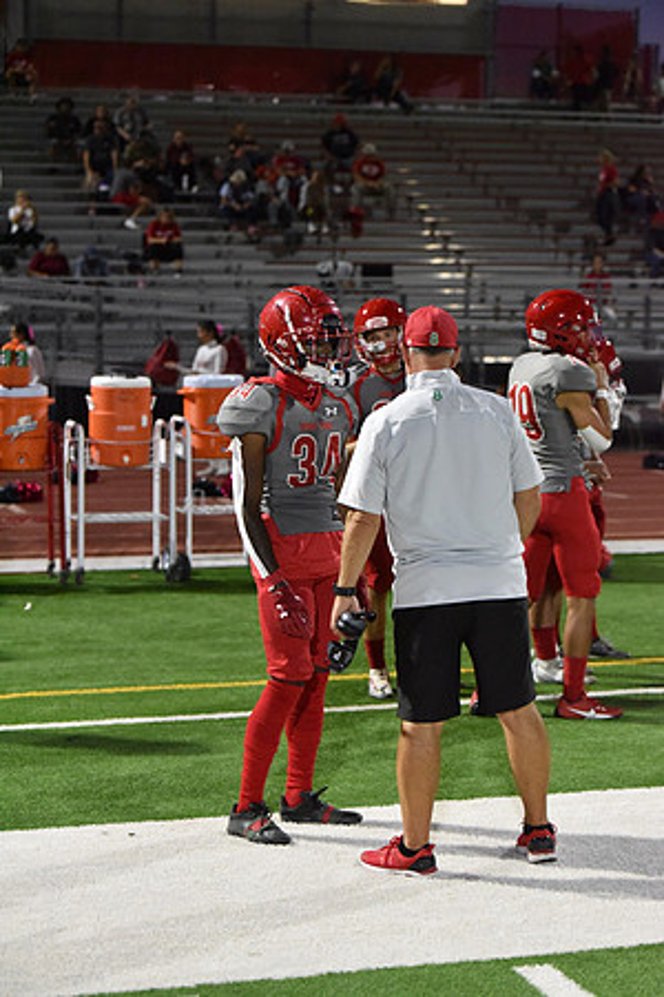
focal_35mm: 82
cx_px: 332
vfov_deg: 24.8
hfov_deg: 16.7
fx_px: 2268
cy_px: 498
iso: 12800
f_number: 2.8
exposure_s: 1/1000
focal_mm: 82
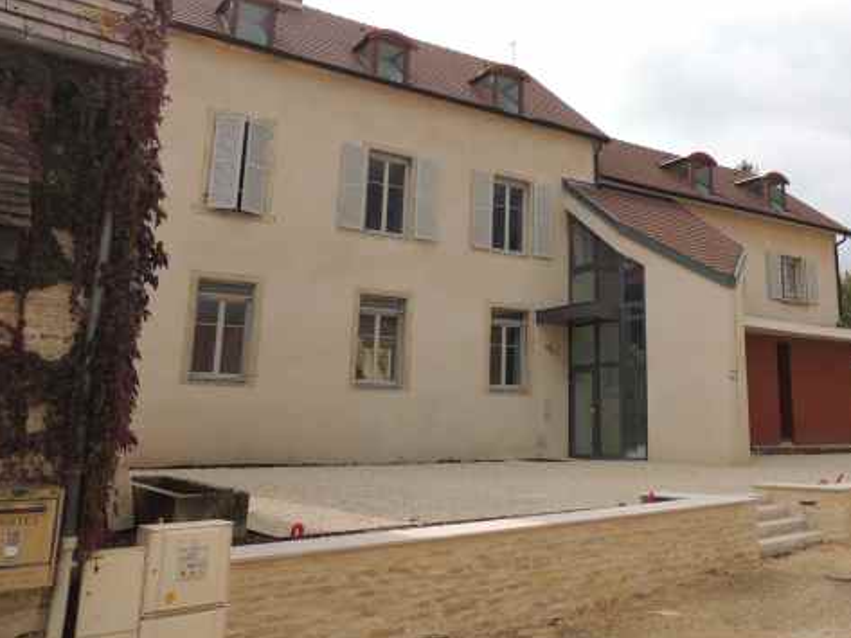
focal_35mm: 33
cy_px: 234
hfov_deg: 54.2
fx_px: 811
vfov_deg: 42.6
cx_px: 570
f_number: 3
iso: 100
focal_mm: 4.3
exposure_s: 1/1000
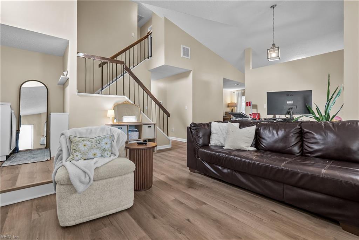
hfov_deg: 96.7
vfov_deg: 73.8
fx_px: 160
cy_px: 120
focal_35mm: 16
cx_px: 180
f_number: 7.1
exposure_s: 1/4
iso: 1000
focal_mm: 16
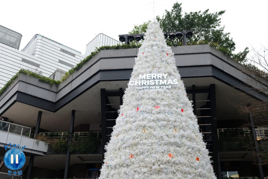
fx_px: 283
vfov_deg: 35.1
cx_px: 134
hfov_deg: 50.7
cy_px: 90
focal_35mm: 38
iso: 800
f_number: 4.5
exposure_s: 1/250
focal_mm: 25.4
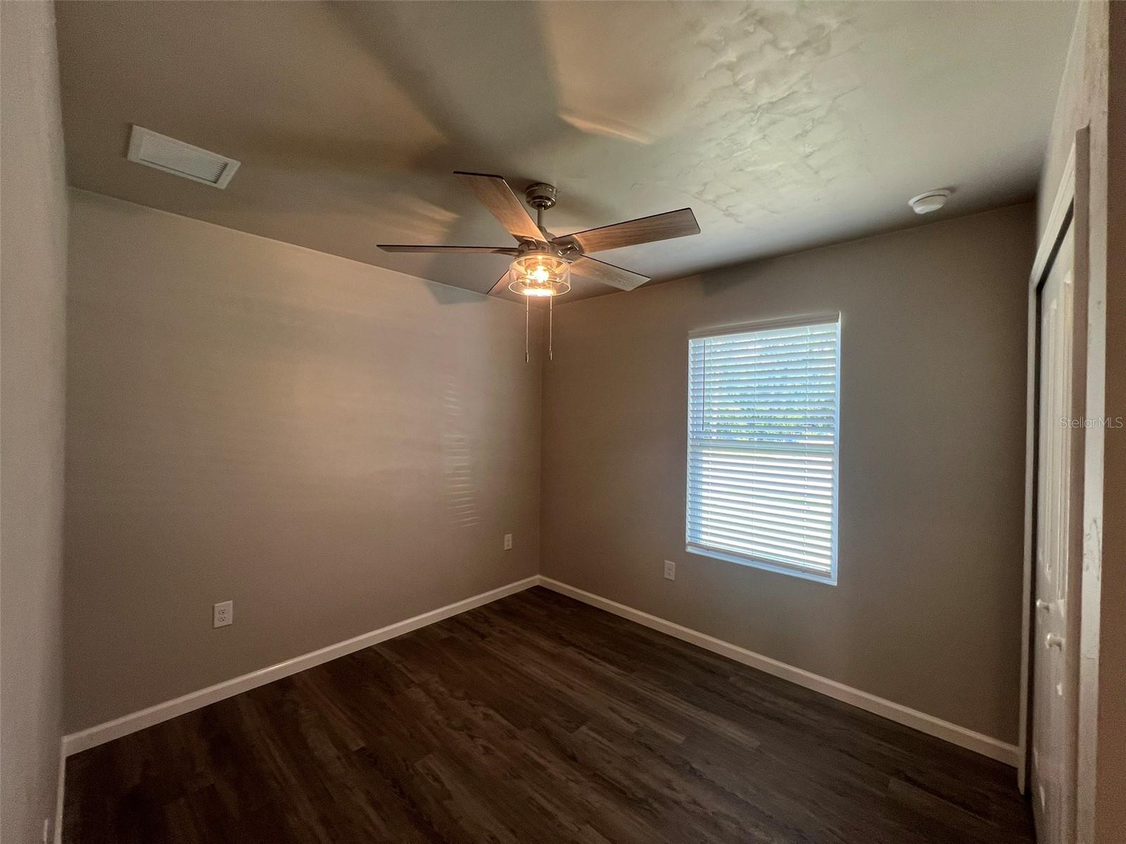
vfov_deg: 89.9
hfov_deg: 106.2
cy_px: 422
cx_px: 563
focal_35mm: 13
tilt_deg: +0.1
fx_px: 423
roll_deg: -0.8
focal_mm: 1.57
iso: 100
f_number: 1.8
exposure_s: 1/120
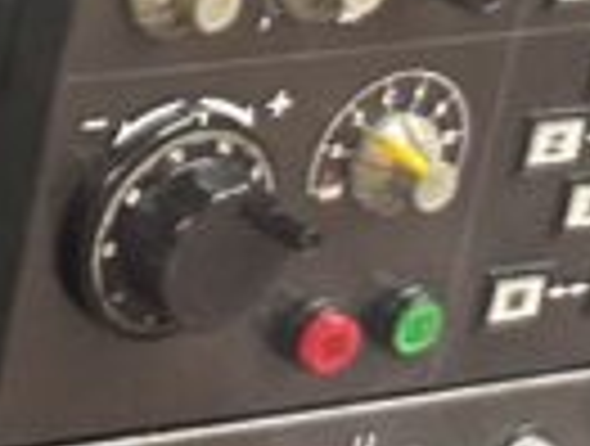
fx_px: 3196
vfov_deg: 7.6
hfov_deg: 8.2
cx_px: -1446
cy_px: -487
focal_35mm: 187
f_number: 1.78
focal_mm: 6.86
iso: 400
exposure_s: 1/60
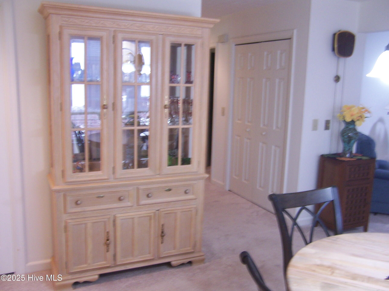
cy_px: 146
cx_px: 194
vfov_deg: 42.9
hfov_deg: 55.4
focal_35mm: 33
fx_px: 371
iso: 140
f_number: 3.4
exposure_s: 1/10
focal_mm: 5.5
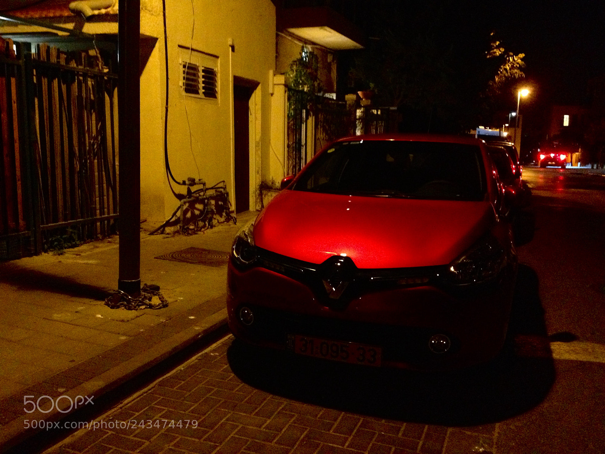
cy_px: 227
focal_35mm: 35
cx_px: 302
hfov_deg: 52.6
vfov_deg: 40.7
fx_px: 612
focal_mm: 4.28
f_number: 2.4
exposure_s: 1/17
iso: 800
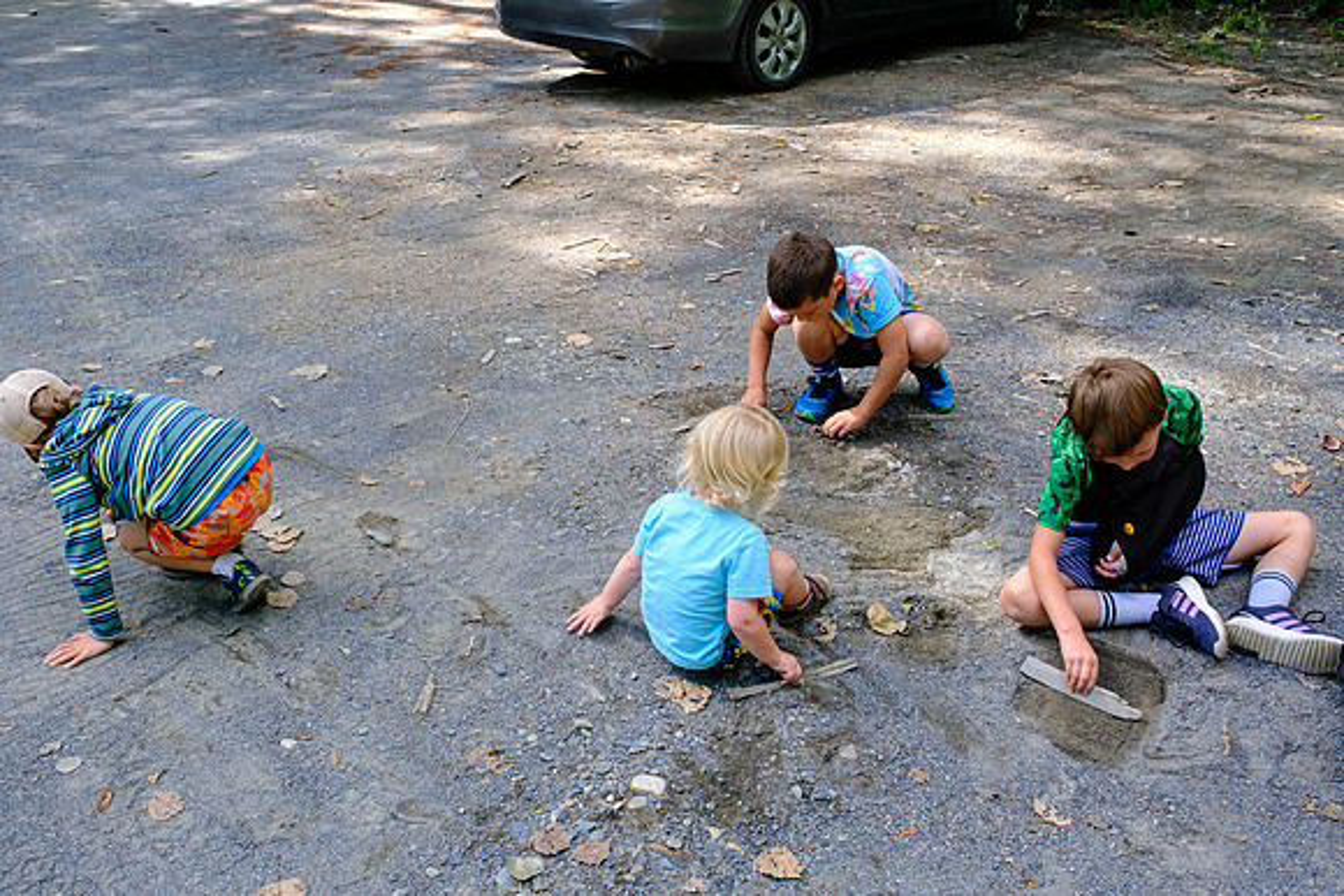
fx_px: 1158
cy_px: 448
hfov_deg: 60.3
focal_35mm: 31
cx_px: 672
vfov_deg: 42.3
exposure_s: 1/400
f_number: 8
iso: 1600
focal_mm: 20.6
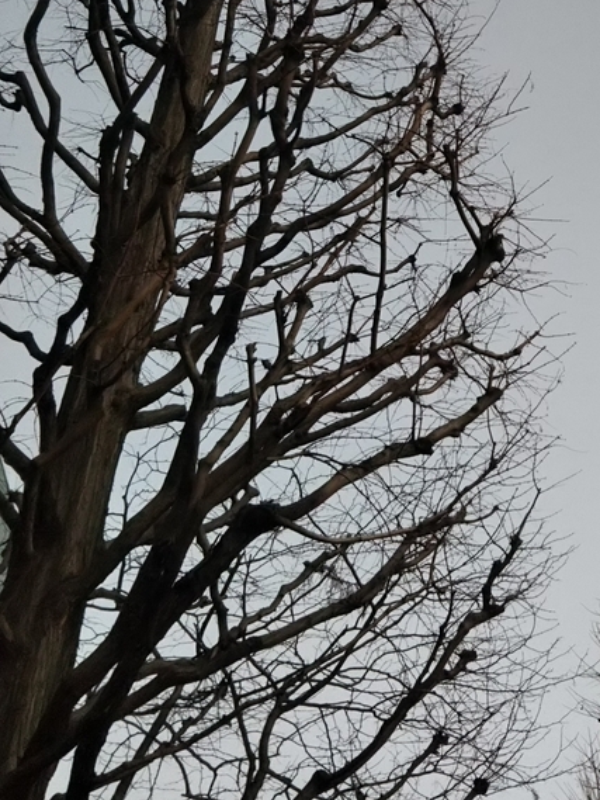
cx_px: 531
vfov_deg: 34.6
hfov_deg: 26.2
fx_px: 1248
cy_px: 181
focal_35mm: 54
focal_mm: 4
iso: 80
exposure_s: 1/30
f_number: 2.2
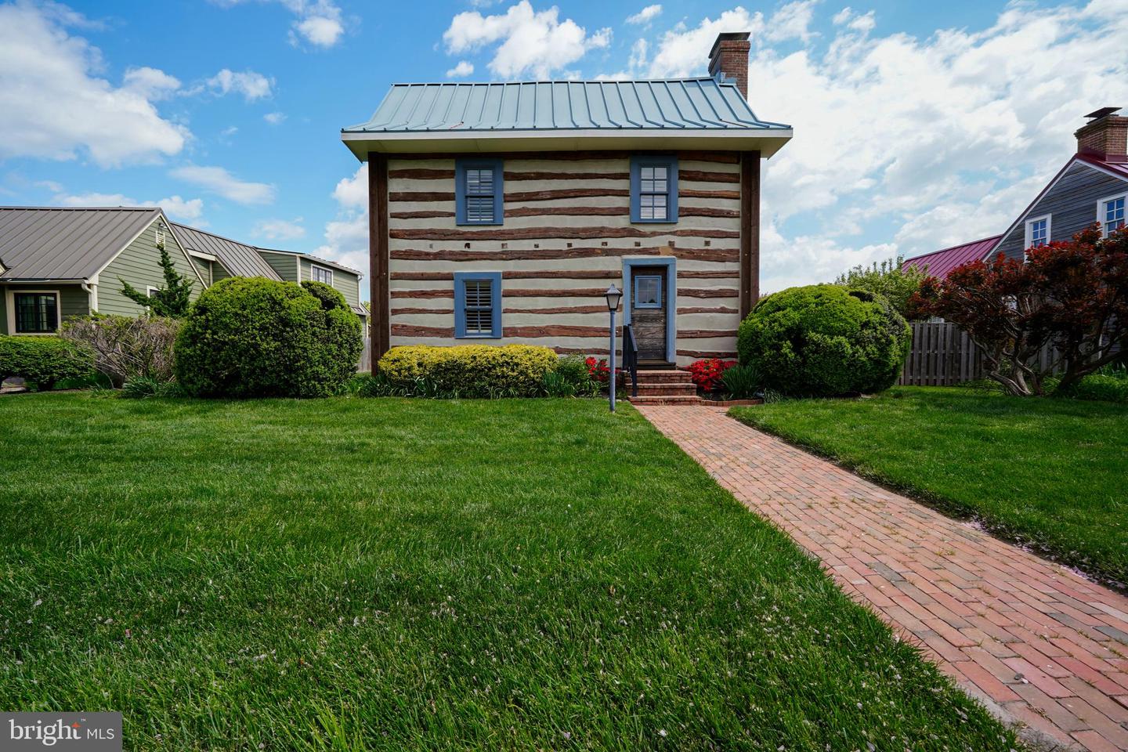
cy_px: 376
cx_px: 564
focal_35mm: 15
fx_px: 470
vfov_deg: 77.3
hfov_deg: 100.4
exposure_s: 1/200
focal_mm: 10
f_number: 7.1
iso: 100
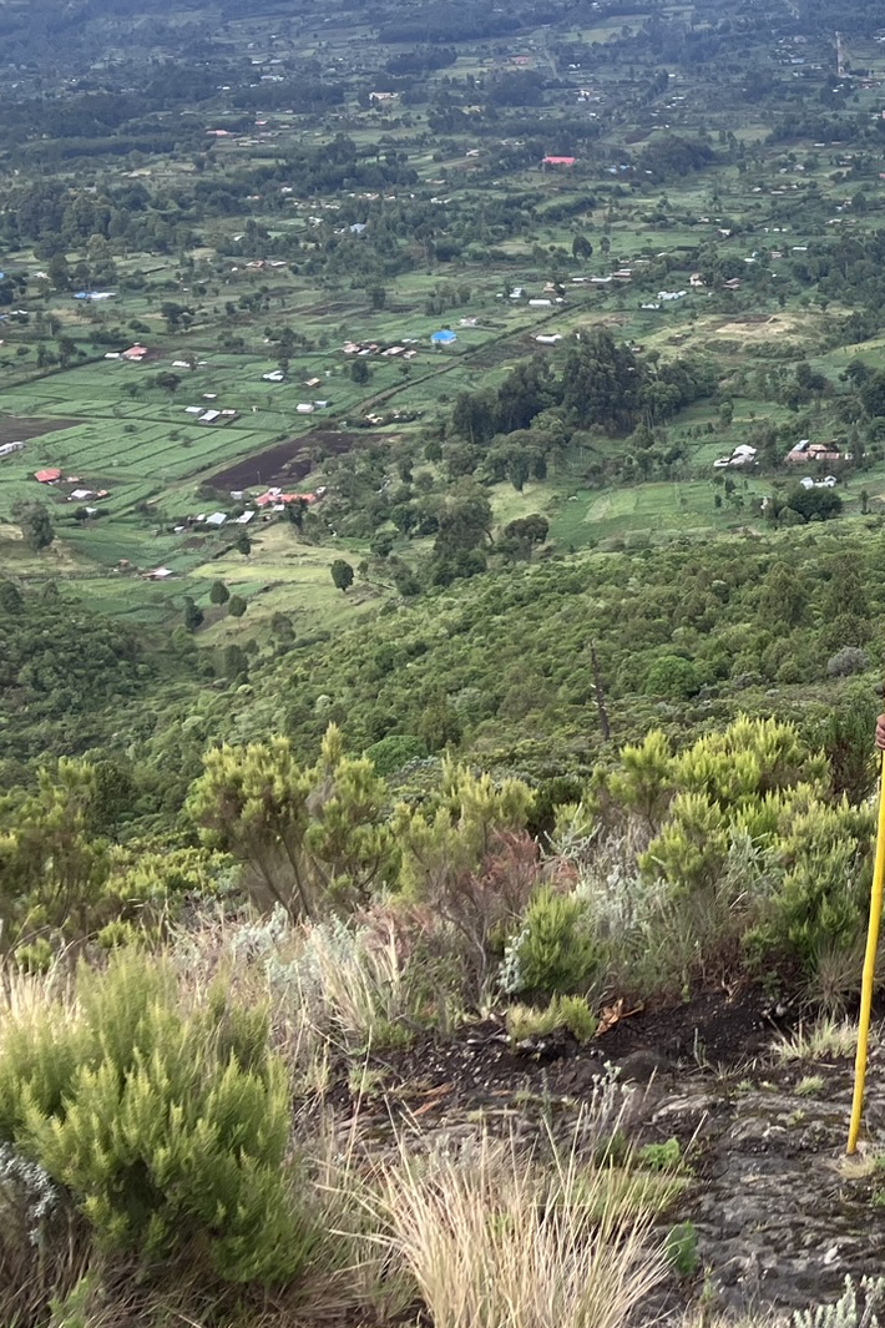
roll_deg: -0.2
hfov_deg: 21.5
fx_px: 2065
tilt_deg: -17.9
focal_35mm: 56
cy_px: 399
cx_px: 1194
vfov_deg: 35.1
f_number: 1.8
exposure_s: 1/585
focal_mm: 3.99
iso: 32
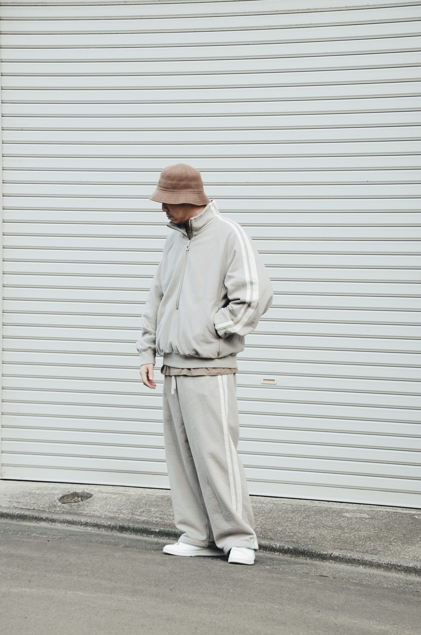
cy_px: 318
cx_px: 210
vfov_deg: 17.5
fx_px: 2061
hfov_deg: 11.7
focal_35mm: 117
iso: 125
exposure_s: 1/160
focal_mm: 78
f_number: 5.3
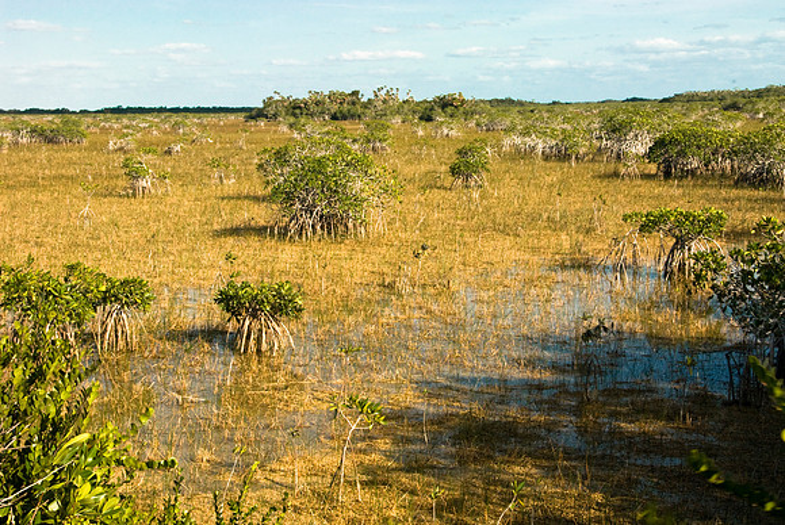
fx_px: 1506
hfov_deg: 29.2
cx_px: 392
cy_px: 262
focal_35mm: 69
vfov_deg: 19.8
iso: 400
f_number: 22
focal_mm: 46
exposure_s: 1/40
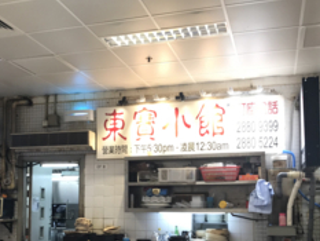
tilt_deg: +3.7
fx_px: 444
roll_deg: -0.6
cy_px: 172
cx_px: 129
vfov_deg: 29.9
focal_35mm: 48
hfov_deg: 39.5
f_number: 1.8
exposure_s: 1/33
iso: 50
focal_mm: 3.99
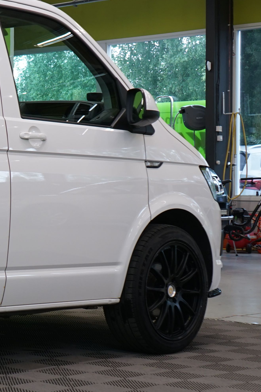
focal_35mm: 100
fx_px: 1087
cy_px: 191
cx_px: -242
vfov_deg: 20.4
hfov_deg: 12.3
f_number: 5.6
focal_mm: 33
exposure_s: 1/30
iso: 400
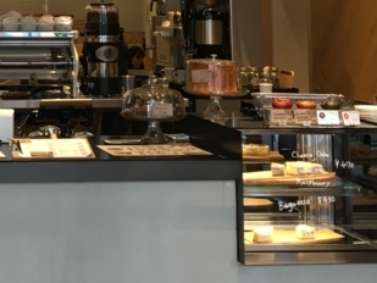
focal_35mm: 96
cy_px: -100
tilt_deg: +5.9
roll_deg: +0.2
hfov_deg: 19.7
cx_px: -20
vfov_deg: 14.7
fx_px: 1046
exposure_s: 1/30
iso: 50
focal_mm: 4.15
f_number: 2.2
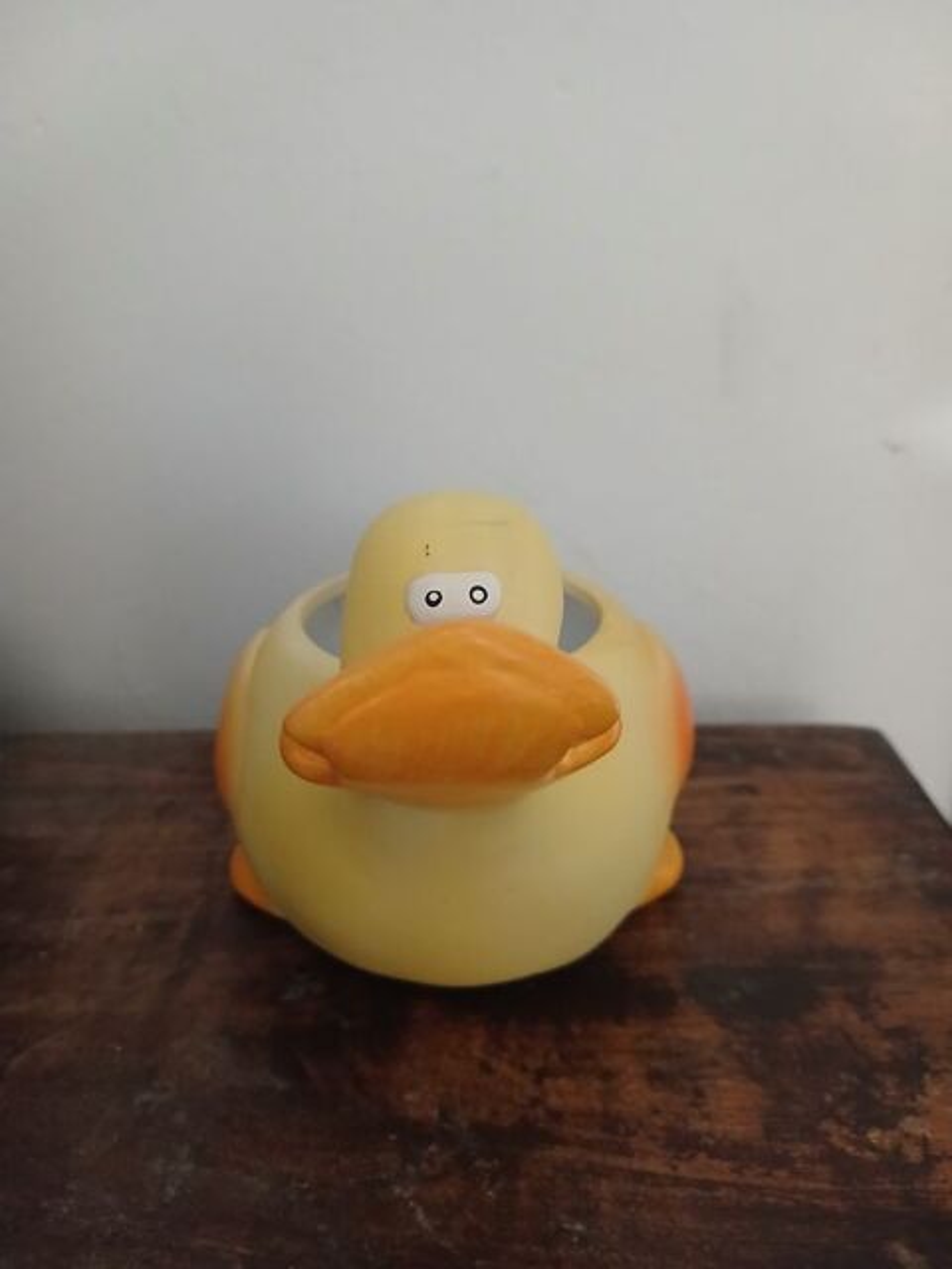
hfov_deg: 51.4
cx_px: 476
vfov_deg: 65.3
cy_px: 634
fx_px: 990
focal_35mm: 27
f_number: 1.8
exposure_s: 1/14.3
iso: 800
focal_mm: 3.98
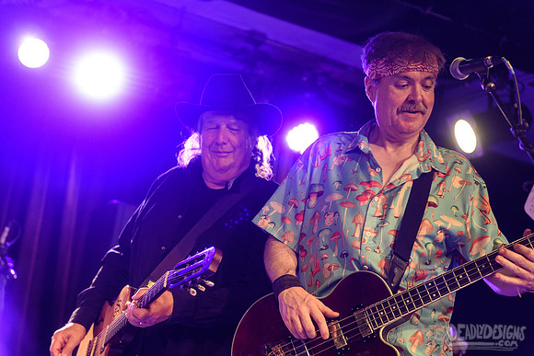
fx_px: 1039
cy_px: 178
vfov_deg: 19.5
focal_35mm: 70
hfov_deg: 28.8
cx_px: 267
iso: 2500
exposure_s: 1/100
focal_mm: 70
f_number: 3.2
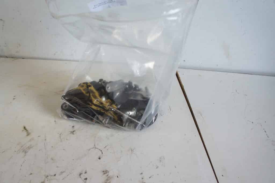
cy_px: 92
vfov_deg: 47.9
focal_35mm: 27
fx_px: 206
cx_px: 138
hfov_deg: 67.4
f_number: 4
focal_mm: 18
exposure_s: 1/60
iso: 250
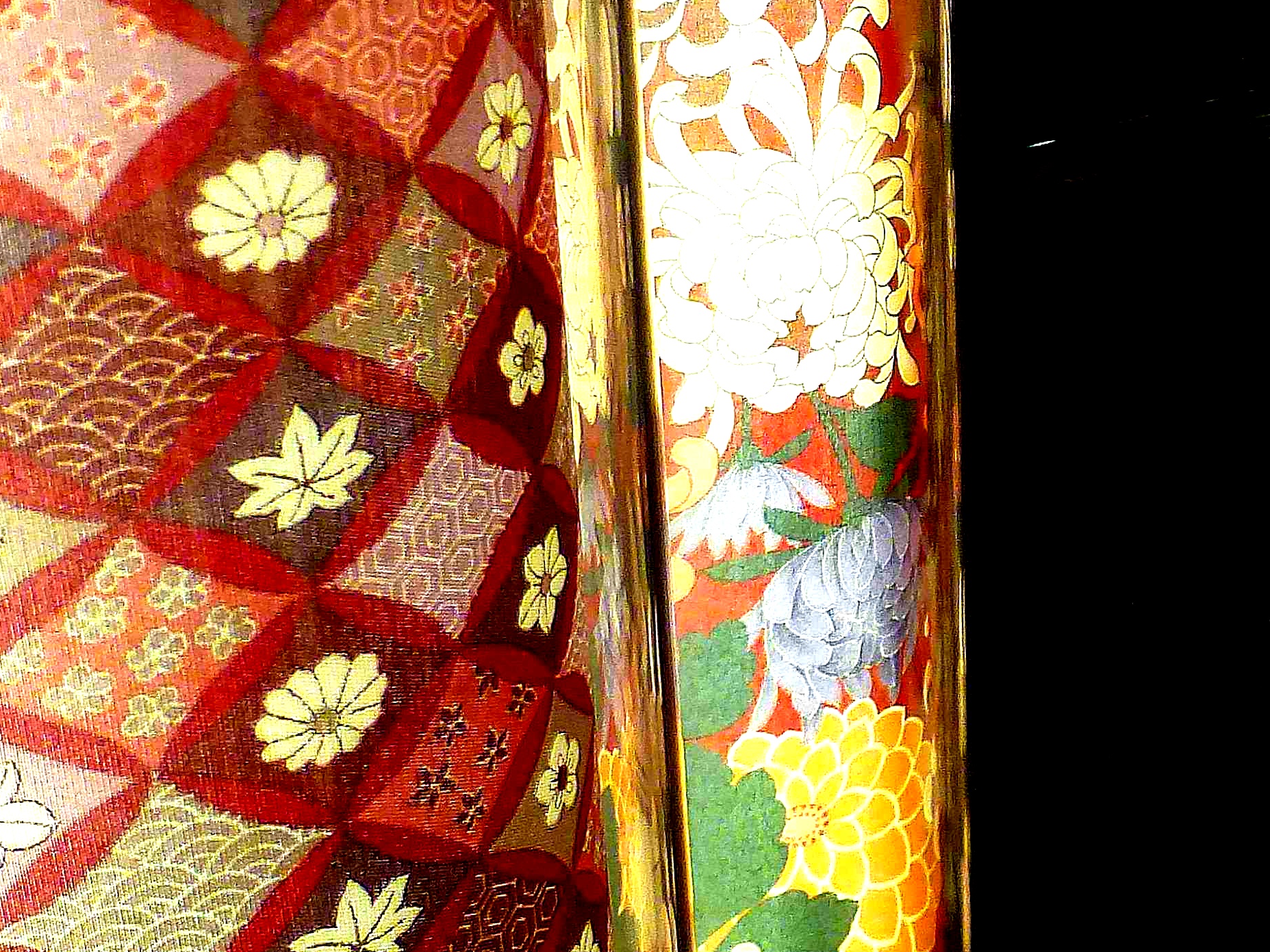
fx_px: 2091
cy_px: 350
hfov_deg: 31.9
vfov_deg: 25.6
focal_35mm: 57
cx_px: 1182
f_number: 3.3
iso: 200
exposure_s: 1/50
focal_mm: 4.3
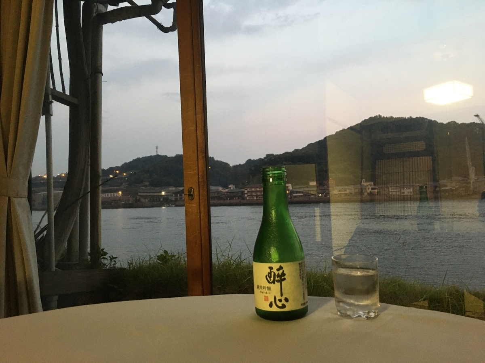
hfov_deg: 61.7
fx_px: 406
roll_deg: +1.5
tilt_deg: +3.5
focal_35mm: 29
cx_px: 242
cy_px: 182
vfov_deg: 48.2
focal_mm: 4.15
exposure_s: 1/20
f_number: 2.2
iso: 200
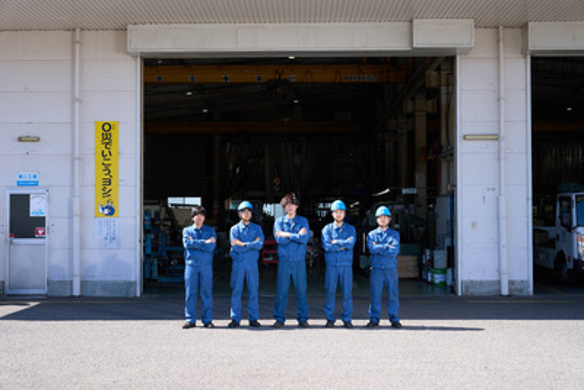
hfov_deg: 38.0
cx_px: 292
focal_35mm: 52
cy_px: 195
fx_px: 849
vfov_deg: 25.9
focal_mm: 52.3
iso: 160
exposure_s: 1/200
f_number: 7.1
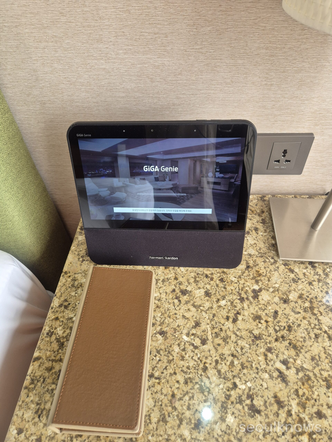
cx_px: 166
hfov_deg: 58.9
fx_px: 294
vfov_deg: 73.9
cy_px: 221
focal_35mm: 23
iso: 250
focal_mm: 5.4
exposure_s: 1/120
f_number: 1.8
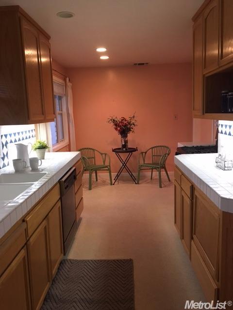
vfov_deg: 61.7
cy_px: 155
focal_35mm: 29
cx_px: 116
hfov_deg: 48.2
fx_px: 260
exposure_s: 1/30
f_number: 2.2
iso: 200
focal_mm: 4.15
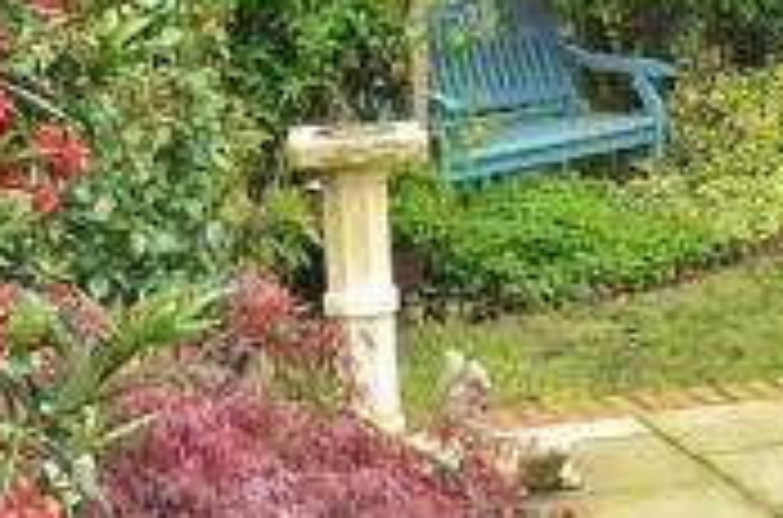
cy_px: -180
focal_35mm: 102
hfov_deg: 19.9
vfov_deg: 12.8
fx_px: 2212
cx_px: 594
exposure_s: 1/15
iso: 200
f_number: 14
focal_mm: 18
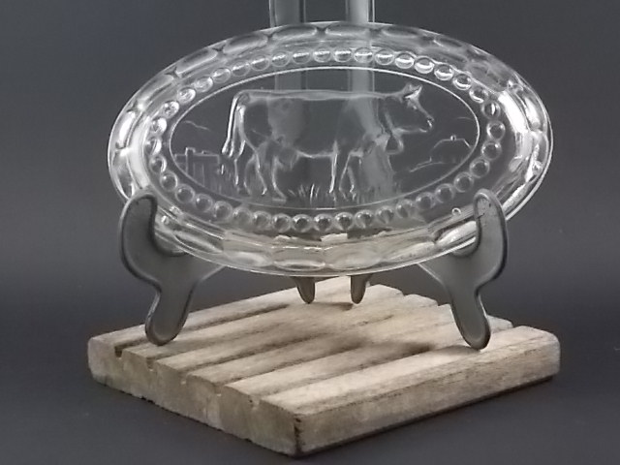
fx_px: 1540
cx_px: 310
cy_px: 232
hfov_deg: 22.8
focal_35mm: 86
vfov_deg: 17.2
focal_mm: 15.4
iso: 800
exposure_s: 1/60
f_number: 6.3
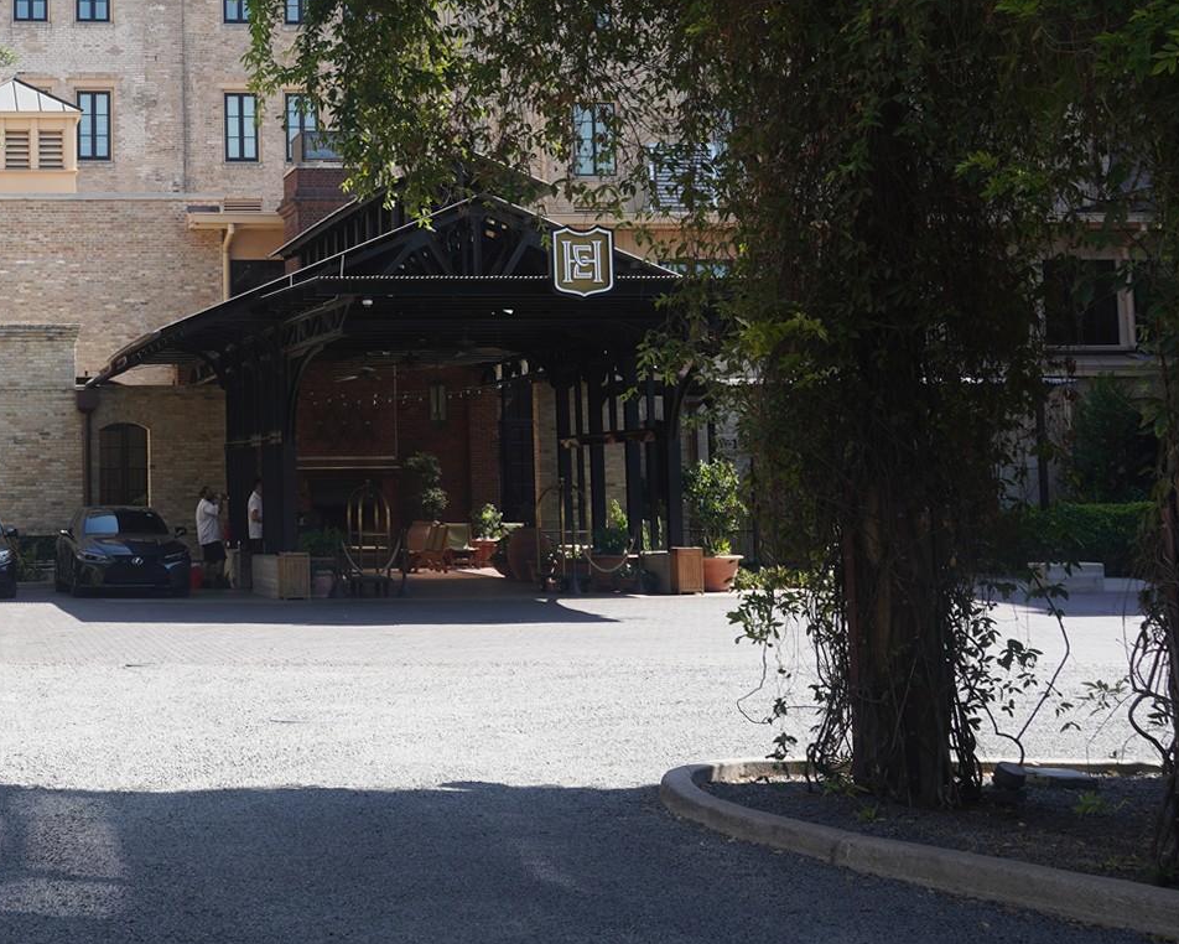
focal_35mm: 69
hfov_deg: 26.8
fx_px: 2408
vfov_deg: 21.9
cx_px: 175
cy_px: 176
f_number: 8
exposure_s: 1/100
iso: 100
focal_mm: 35
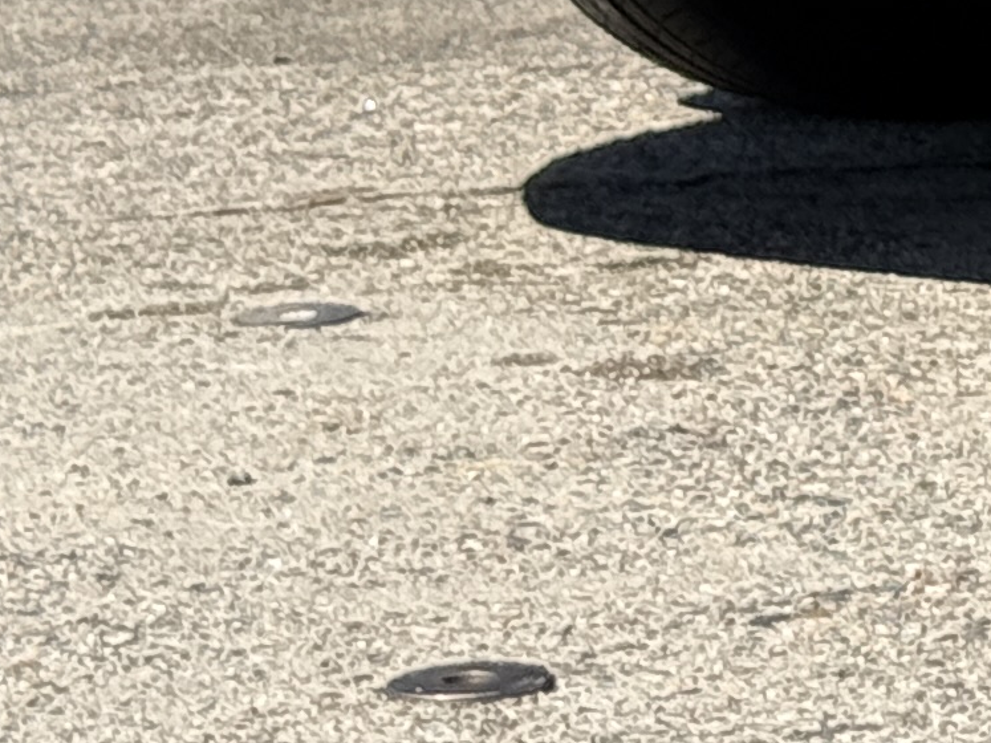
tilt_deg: +1.5
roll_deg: -1.5
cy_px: -1064
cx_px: 2283
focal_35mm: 259
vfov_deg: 5.5
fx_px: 7414
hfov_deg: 7.2
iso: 80
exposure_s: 1/3378
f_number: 1.78
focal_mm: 6.76
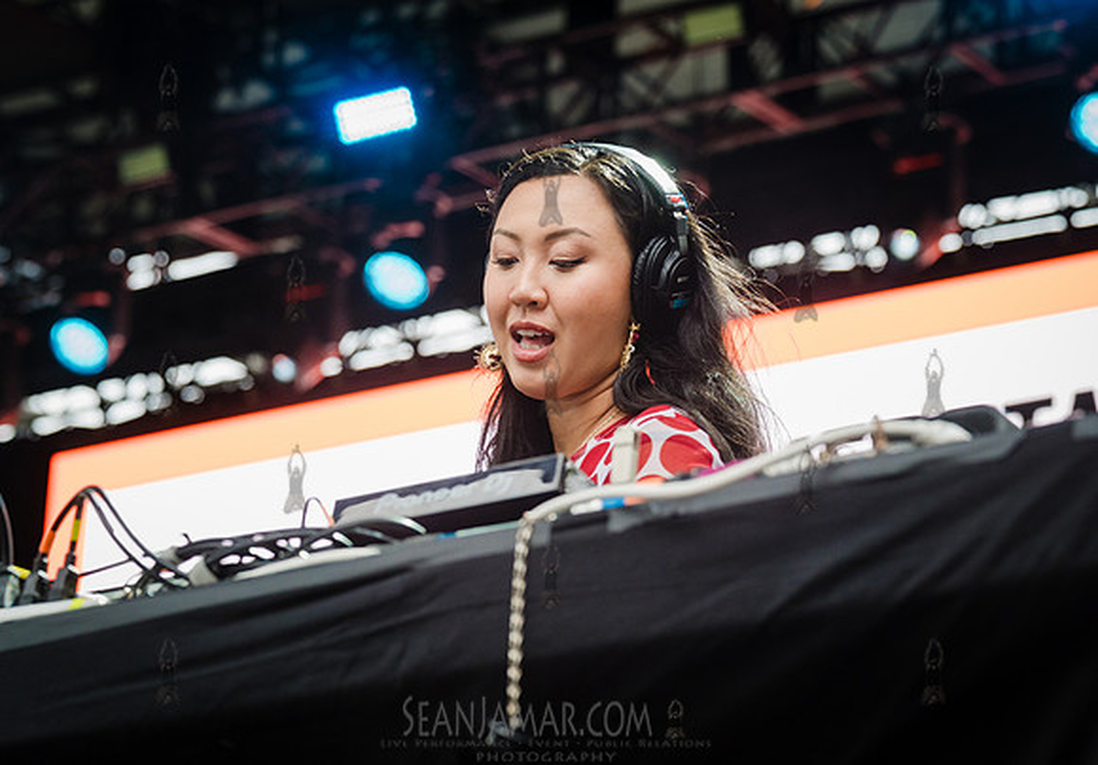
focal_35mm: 119
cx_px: 566
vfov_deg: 11.9
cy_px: 409
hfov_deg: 17.0
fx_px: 3669
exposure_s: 1/320
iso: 1250
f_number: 4.5
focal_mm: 95
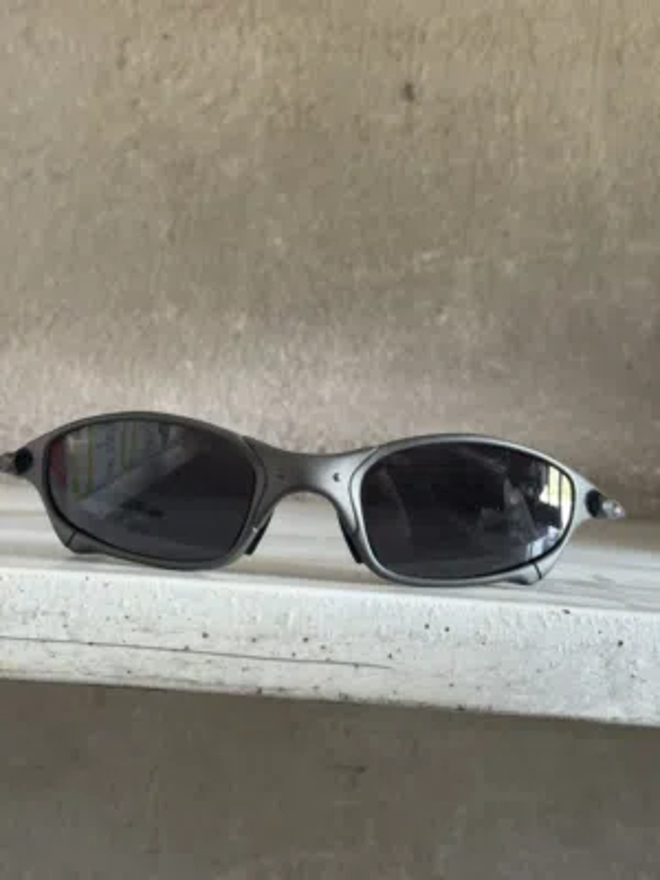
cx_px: 330
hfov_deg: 30.3
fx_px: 1220
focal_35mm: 48
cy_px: 440
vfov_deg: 39.7
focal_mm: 6.76
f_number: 1.78
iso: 200
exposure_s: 1/60
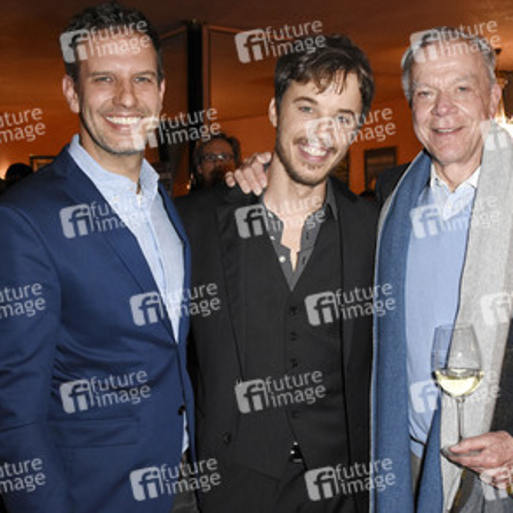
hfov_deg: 33.3
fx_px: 855
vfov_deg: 33.4
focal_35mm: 51
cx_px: 304
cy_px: 261
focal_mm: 26
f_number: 6.3
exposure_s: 1/160
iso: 3200
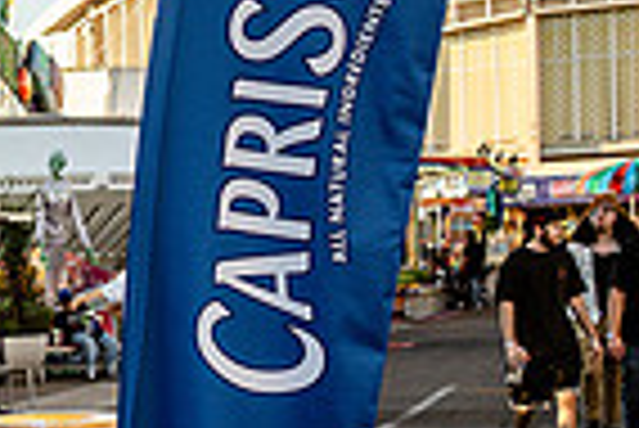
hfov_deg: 15.7
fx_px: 1883
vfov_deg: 12.8
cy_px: 390
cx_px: -594
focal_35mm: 106
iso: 500
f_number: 4
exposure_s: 1/640
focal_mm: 26
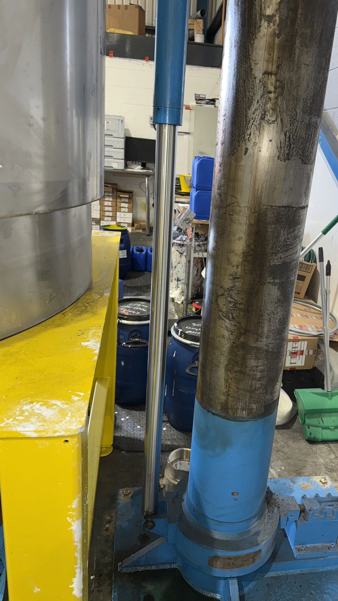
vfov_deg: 69.9
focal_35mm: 27
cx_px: 207
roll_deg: -5.5
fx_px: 430
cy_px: 293
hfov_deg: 42.6
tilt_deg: -17.7
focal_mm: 6.76
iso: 80
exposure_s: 1/35
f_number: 1.78
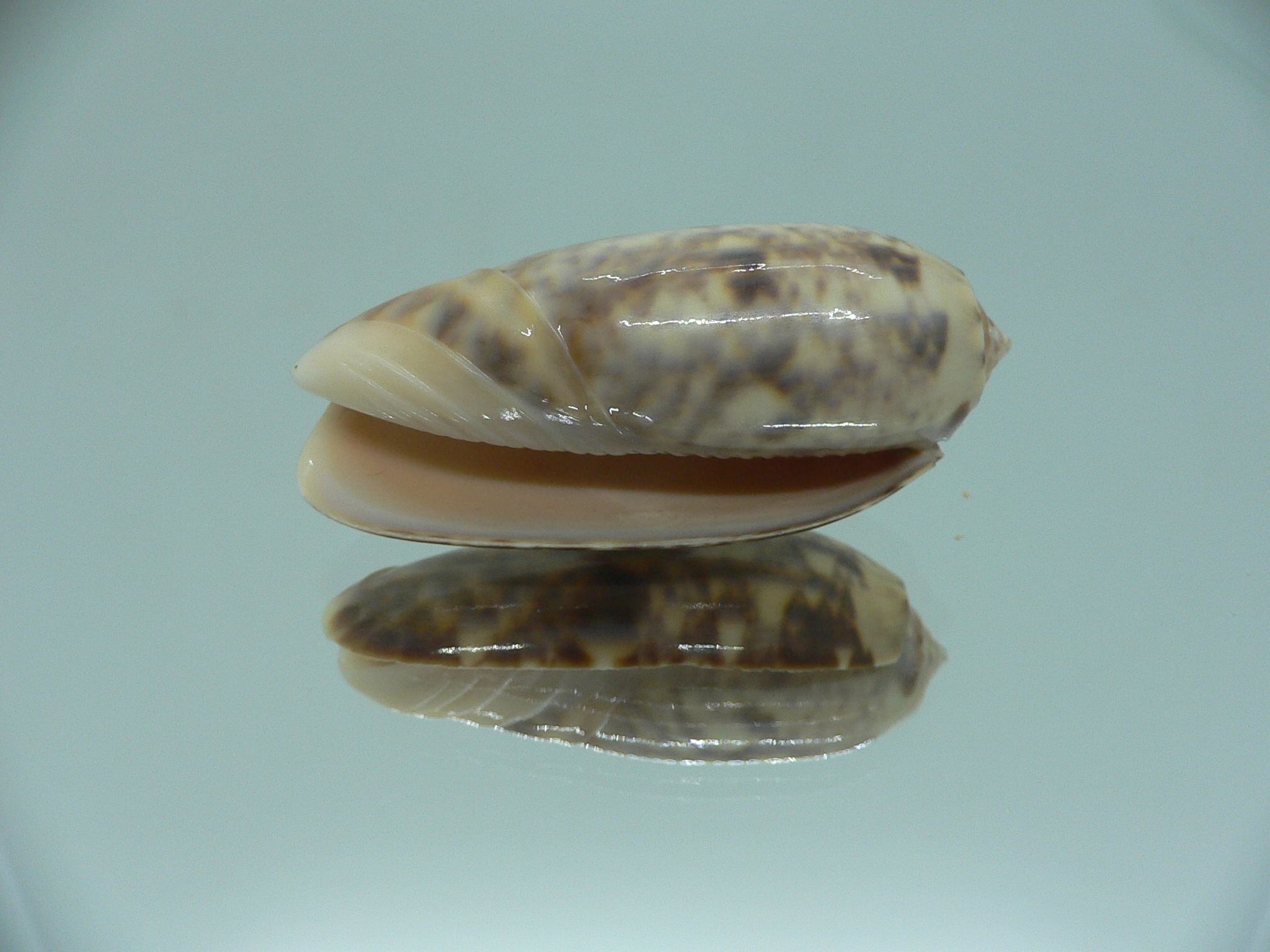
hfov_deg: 52.6
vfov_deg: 40.7
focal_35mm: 35
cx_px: 635
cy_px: 476
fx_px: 1284
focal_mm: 4.6
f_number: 2.8
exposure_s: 1/60
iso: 80
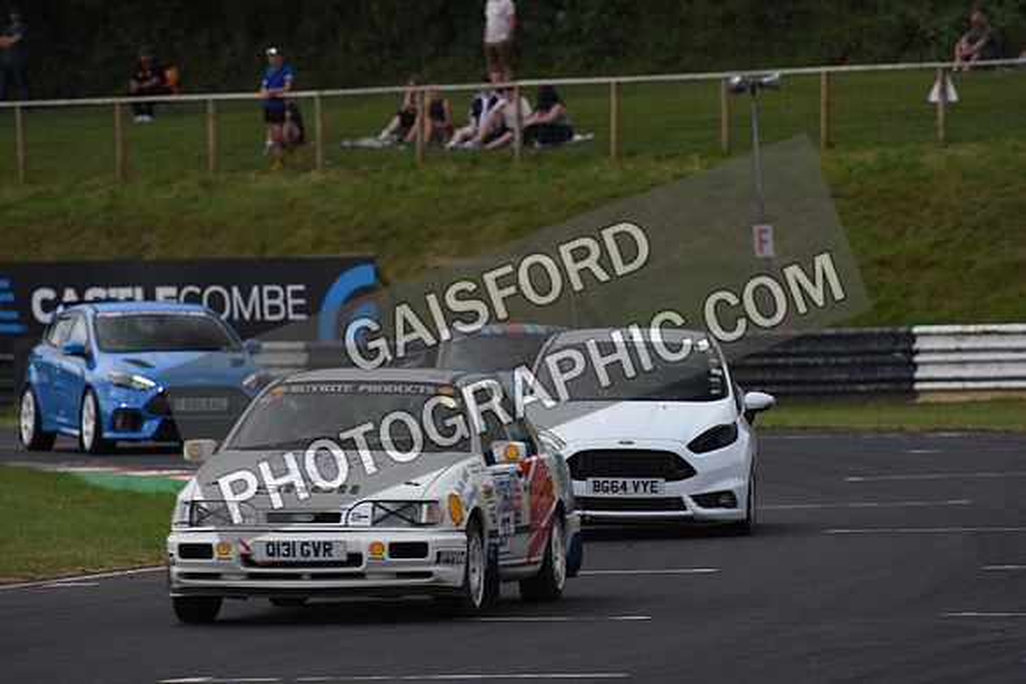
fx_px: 11402
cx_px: 513
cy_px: 342
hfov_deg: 5.2
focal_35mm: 400
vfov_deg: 3.4
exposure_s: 1/1000
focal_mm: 400
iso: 1250
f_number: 8
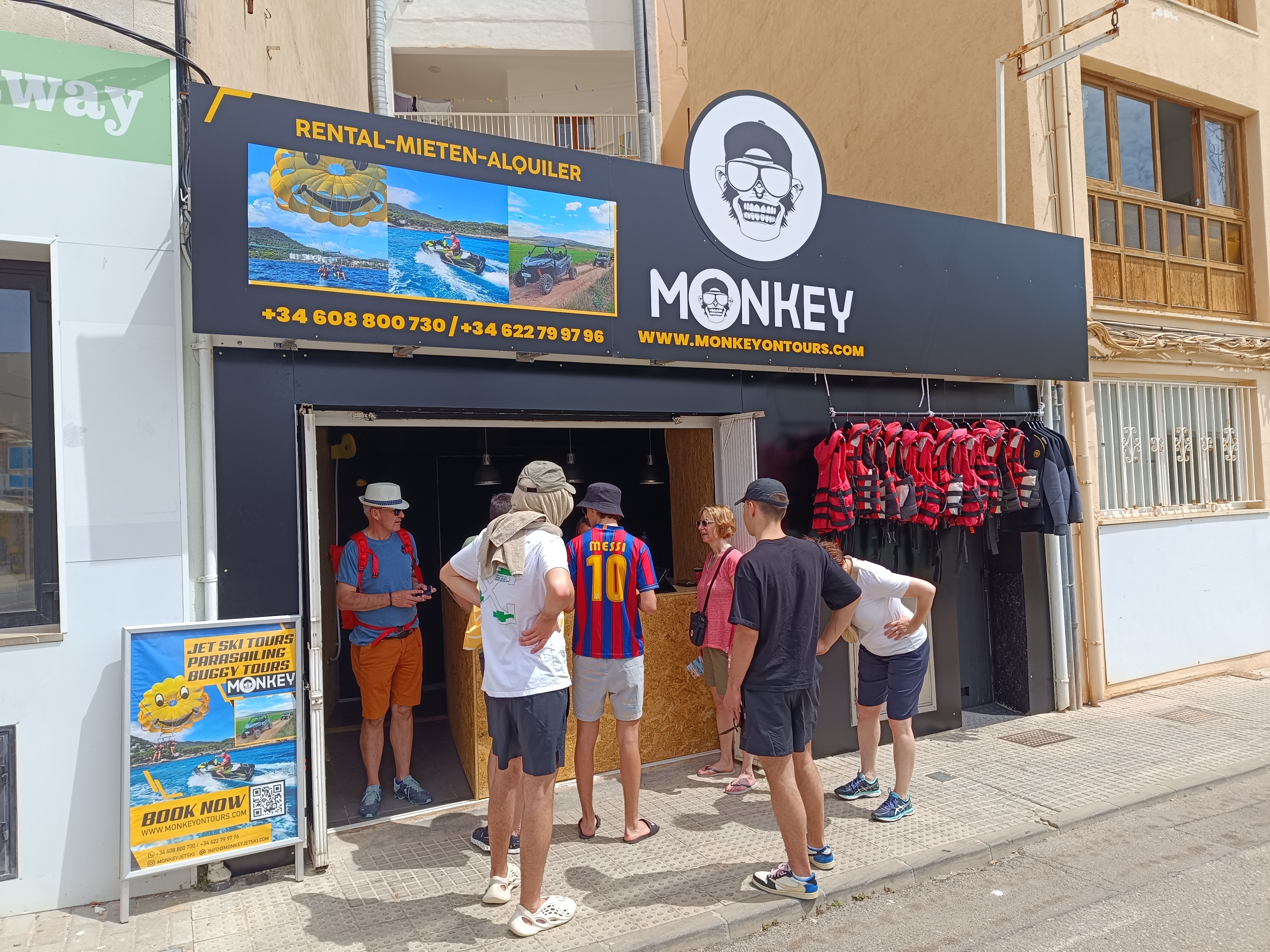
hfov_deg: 71.6
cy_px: 476
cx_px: 635
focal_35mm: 24
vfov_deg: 56.8
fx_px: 881
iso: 57
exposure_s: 1/1497
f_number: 1.88
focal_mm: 5.59
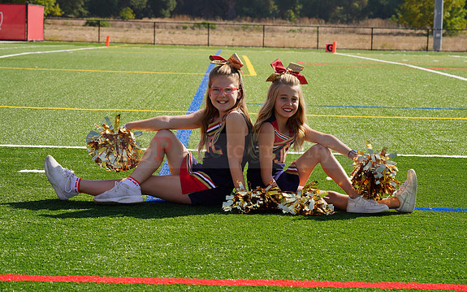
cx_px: 235
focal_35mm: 110
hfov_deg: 18.9
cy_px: 144
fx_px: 1400
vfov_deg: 11.9
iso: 100
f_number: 11
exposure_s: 1/160
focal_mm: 107
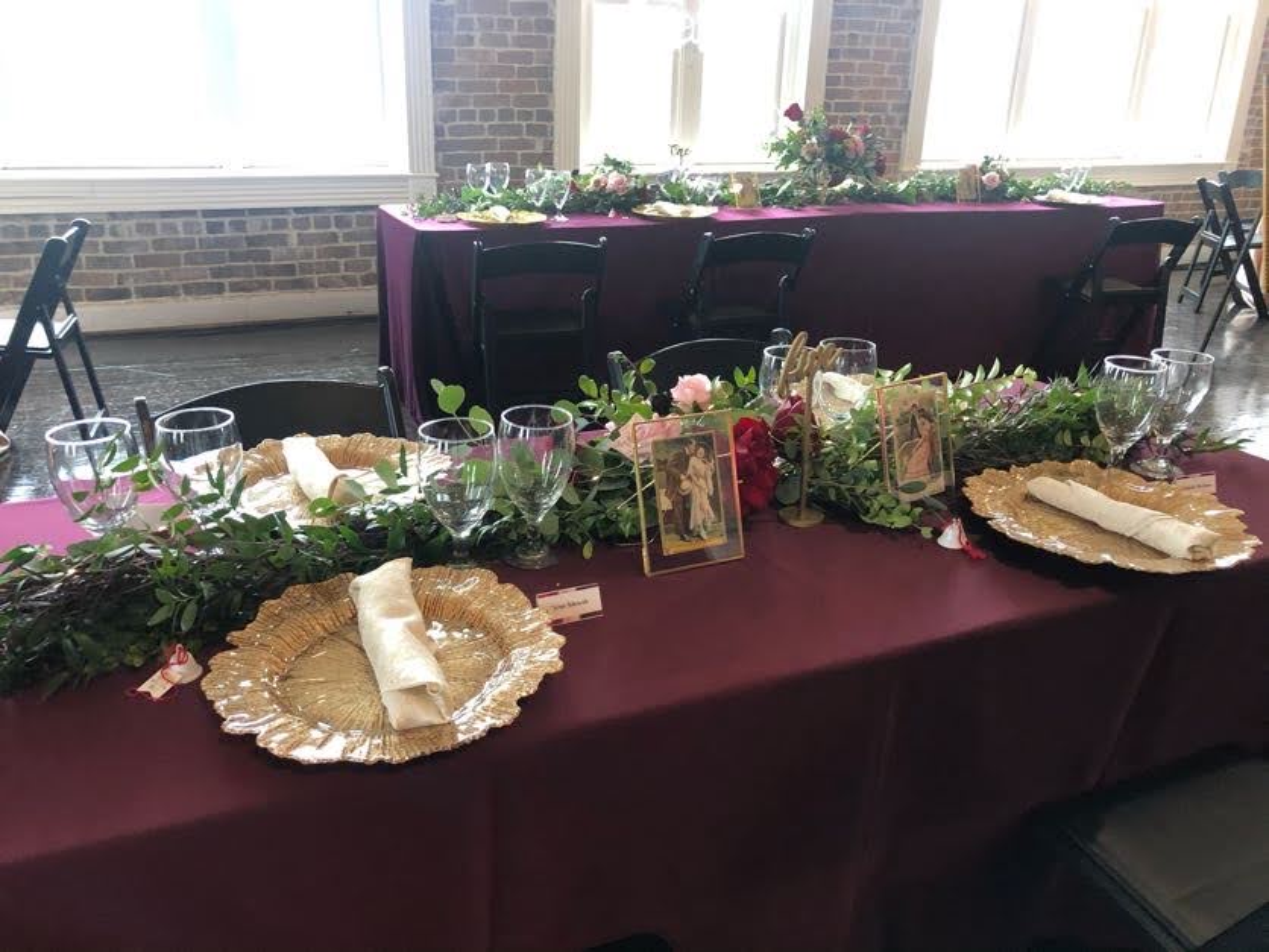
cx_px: 634
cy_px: 476
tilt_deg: -21.4
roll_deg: -1.3
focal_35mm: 28
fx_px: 1026
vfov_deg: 49.7
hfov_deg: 63.4
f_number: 1.8
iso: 64
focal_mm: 4
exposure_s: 1/15
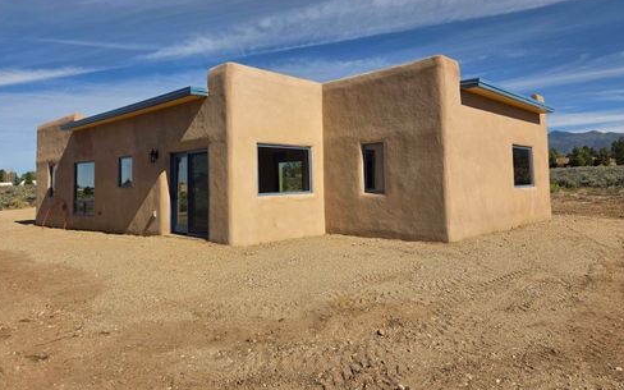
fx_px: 425
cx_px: 312
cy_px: 162
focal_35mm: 25
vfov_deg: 49.1
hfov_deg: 72.5
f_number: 1.8
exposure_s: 1/7595
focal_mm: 5.4
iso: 80
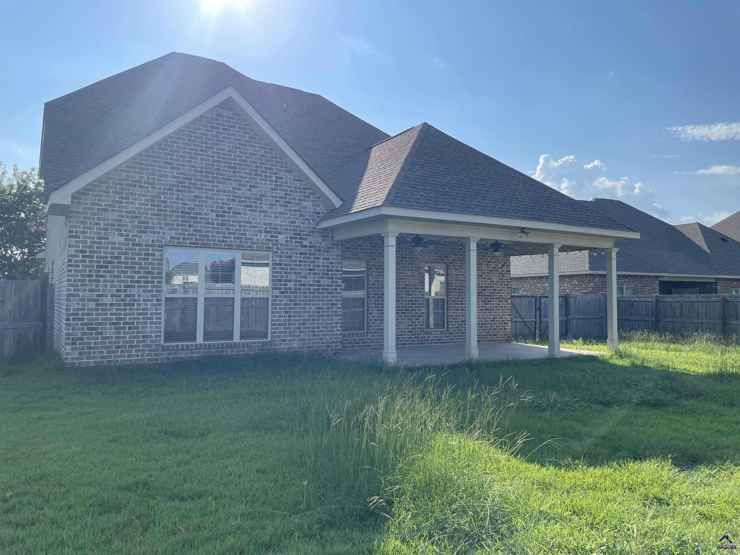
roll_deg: -0.4
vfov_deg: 53.1
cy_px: 278
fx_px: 556
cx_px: 370
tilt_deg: +2.9
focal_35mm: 26
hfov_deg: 67.3
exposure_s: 1/2618
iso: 32
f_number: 1.6
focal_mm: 4.2
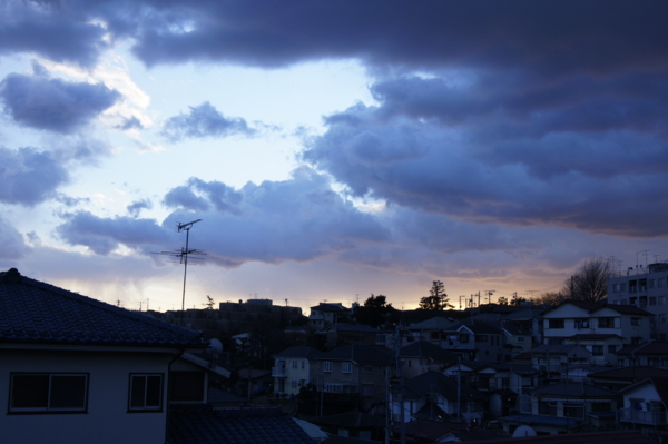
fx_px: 779
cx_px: 334
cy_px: 222
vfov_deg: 31.8
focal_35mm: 42
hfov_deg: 46.4
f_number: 10
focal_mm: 28
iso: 250
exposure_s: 1/50
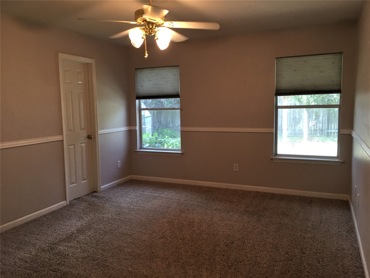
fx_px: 310
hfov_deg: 61.7
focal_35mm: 29
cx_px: 185
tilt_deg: -1.6
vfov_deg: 48.2
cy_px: 139
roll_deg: +3.4
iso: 32
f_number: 2.2
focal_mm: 4.15
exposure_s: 1/15
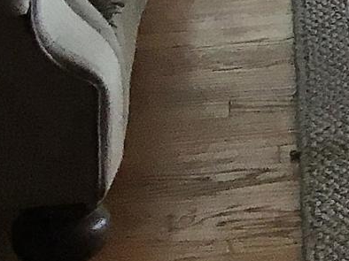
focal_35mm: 221
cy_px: -613
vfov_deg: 6.0
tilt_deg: -5.7
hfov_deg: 8.0
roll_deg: -1.9
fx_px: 2227
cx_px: 950
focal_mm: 4.15
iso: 25
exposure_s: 1/30
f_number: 2.2
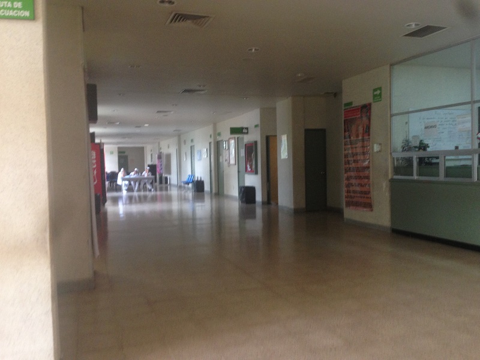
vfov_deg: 42.9
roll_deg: +0.6
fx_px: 458
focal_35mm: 33
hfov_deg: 55.4
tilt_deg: -3.1
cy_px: 180
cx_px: 240
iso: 160
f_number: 2.4
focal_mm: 4.12
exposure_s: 1/20
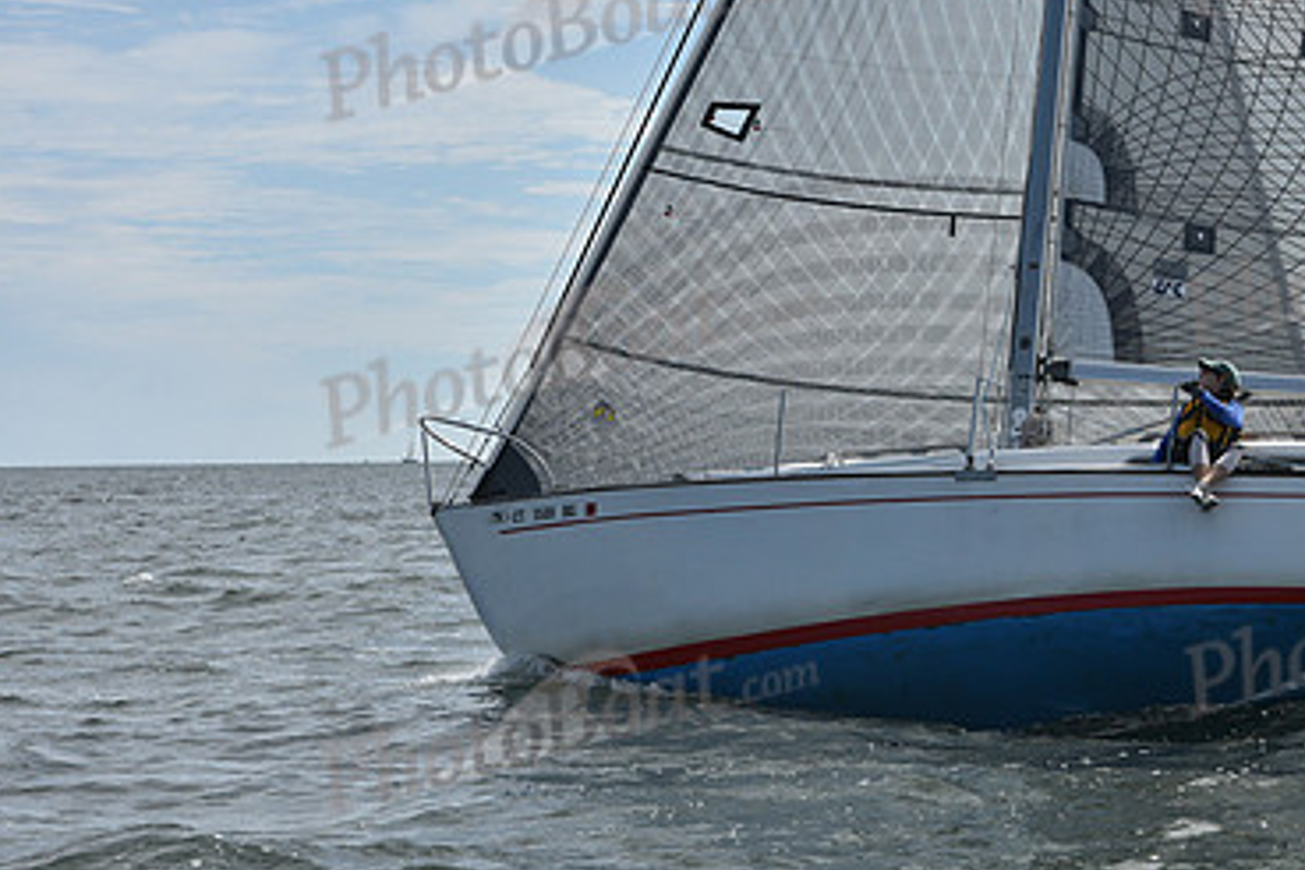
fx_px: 3987
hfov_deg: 18.5
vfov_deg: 12.5
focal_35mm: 110
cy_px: 490
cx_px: 1004
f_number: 11
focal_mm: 70
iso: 320
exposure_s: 1/1000
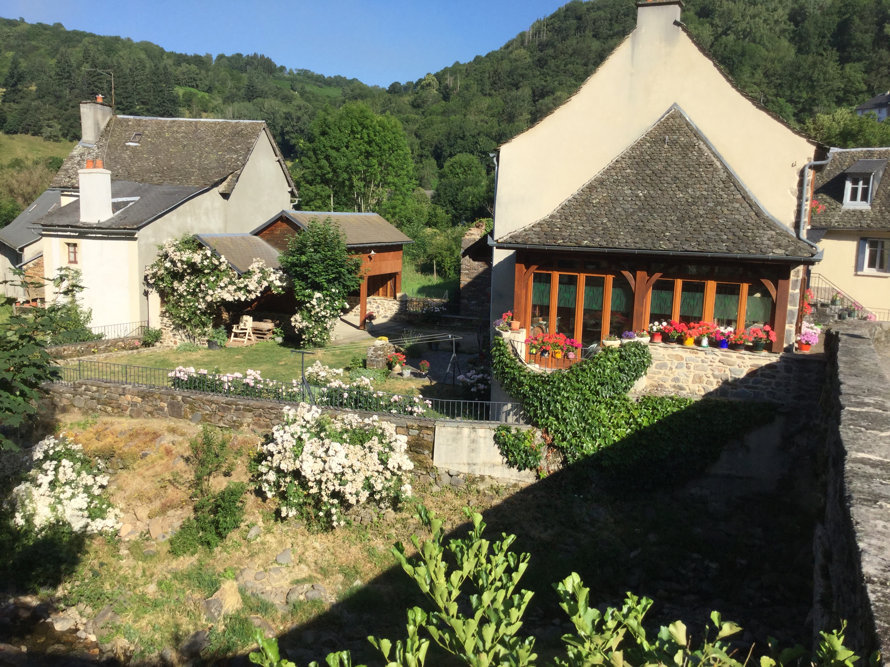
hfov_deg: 58.4
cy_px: 334
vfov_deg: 45.4
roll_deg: -3.4
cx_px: 445
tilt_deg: -8.4
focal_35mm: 31
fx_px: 797
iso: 25
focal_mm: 3.3
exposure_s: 1/1235
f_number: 2.4
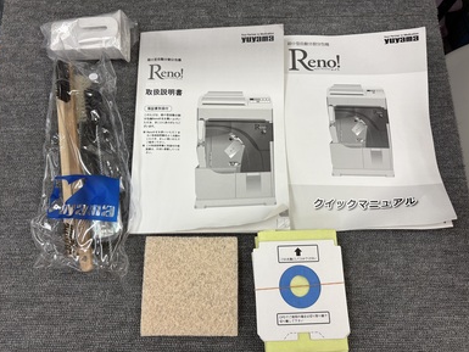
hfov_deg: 65.3
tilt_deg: -76.5
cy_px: 175
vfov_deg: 51.4
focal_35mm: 27
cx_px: 229
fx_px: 366
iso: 32
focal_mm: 5.96
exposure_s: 1/144
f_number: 1.6
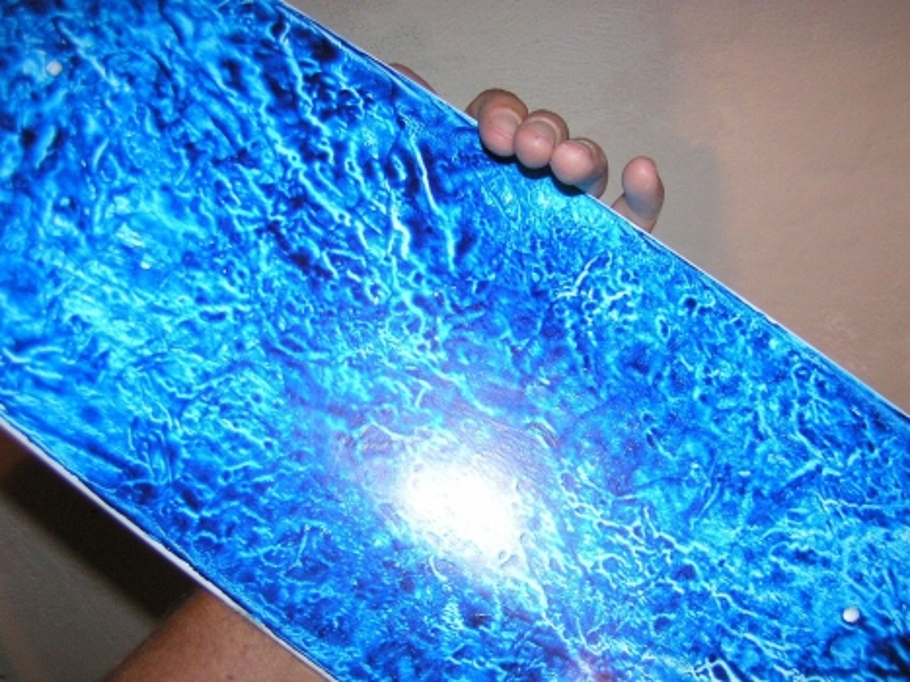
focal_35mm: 38
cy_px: 341
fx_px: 999
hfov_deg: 49.0
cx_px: 455
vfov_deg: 37.7
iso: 200
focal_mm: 5.8
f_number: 2.8
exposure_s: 1/40
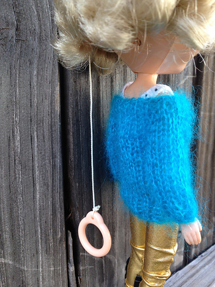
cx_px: 108
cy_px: 144
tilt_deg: -11.8
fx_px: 273
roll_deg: -0.2
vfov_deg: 55.4
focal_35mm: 33
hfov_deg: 42.9
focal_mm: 4.12
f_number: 2.4
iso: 50
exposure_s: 1/60
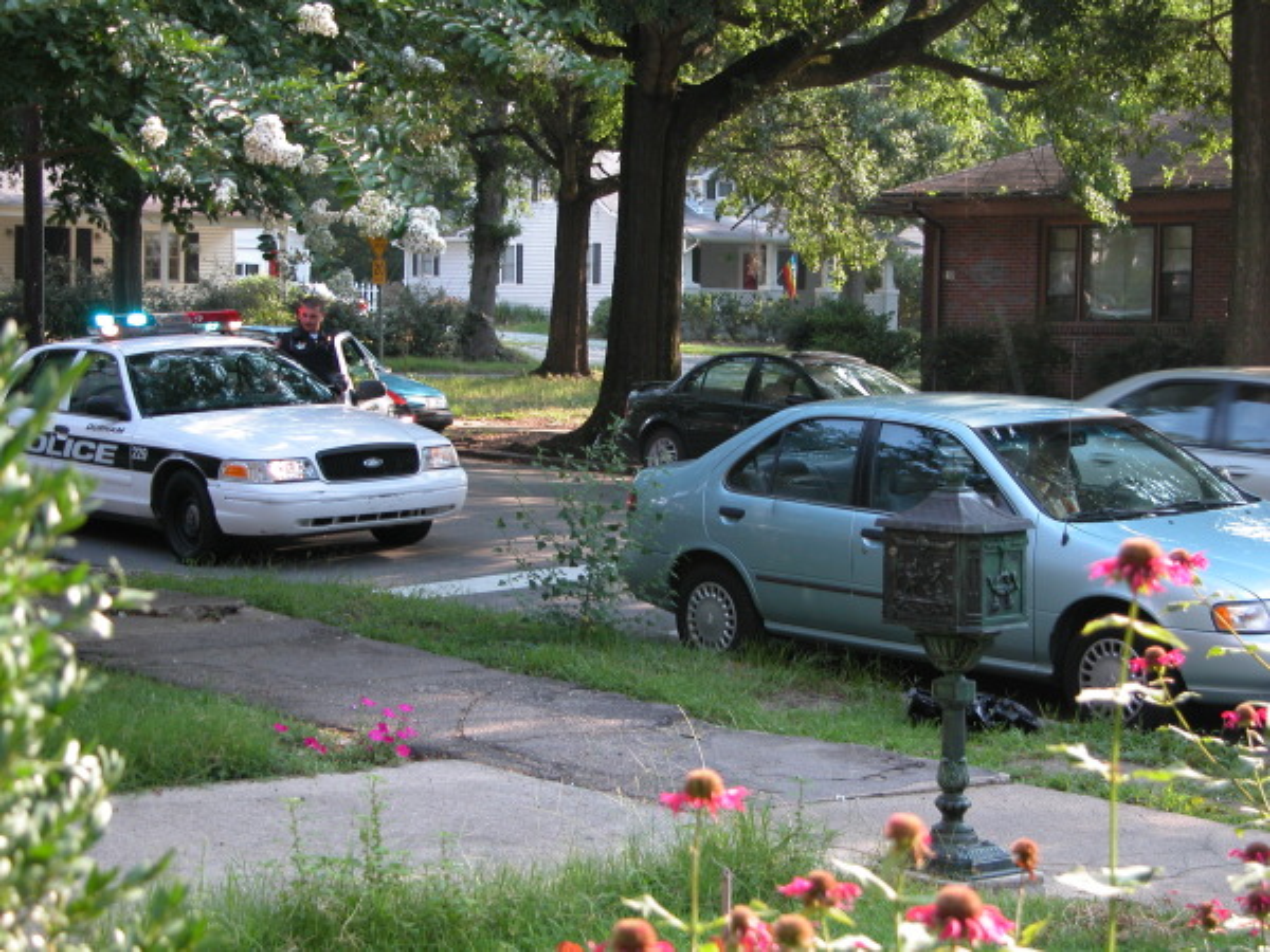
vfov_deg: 19.9
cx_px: 635
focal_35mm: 74
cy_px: 476
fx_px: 2715
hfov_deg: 26.3
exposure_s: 1/125
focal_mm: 18.8
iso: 100
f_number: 3.3
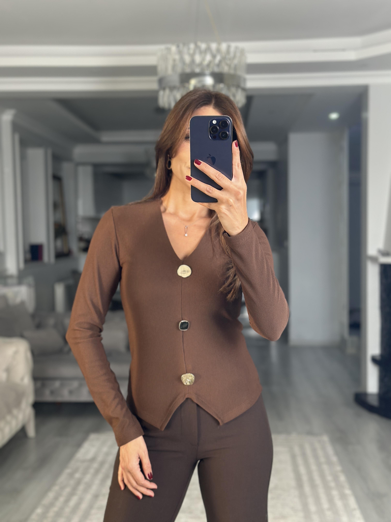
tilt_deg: -16.7
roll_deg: +1.0
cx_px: 196
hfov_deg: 30.3
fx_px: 723
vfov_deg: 39.7
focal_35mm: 48
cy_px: 261
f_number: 1.78
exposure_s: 1/50
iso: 125
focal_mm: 6.86
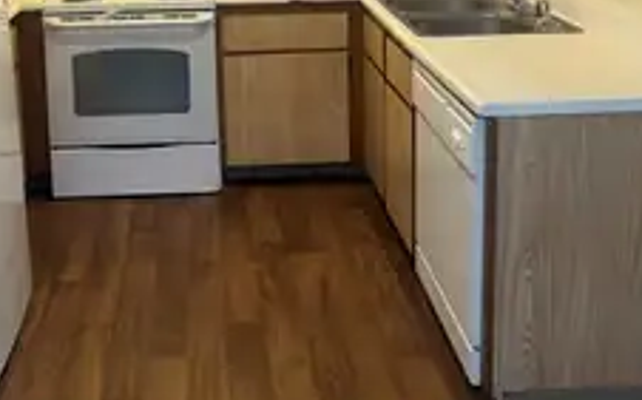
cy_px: -17
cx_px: 205
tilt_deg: -10.1
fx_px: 787
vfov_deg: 26.7
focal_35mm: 45
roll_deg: +2.5
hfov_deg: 43.6
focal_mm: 6.76
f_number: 1.78
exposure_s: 1/60
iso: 160
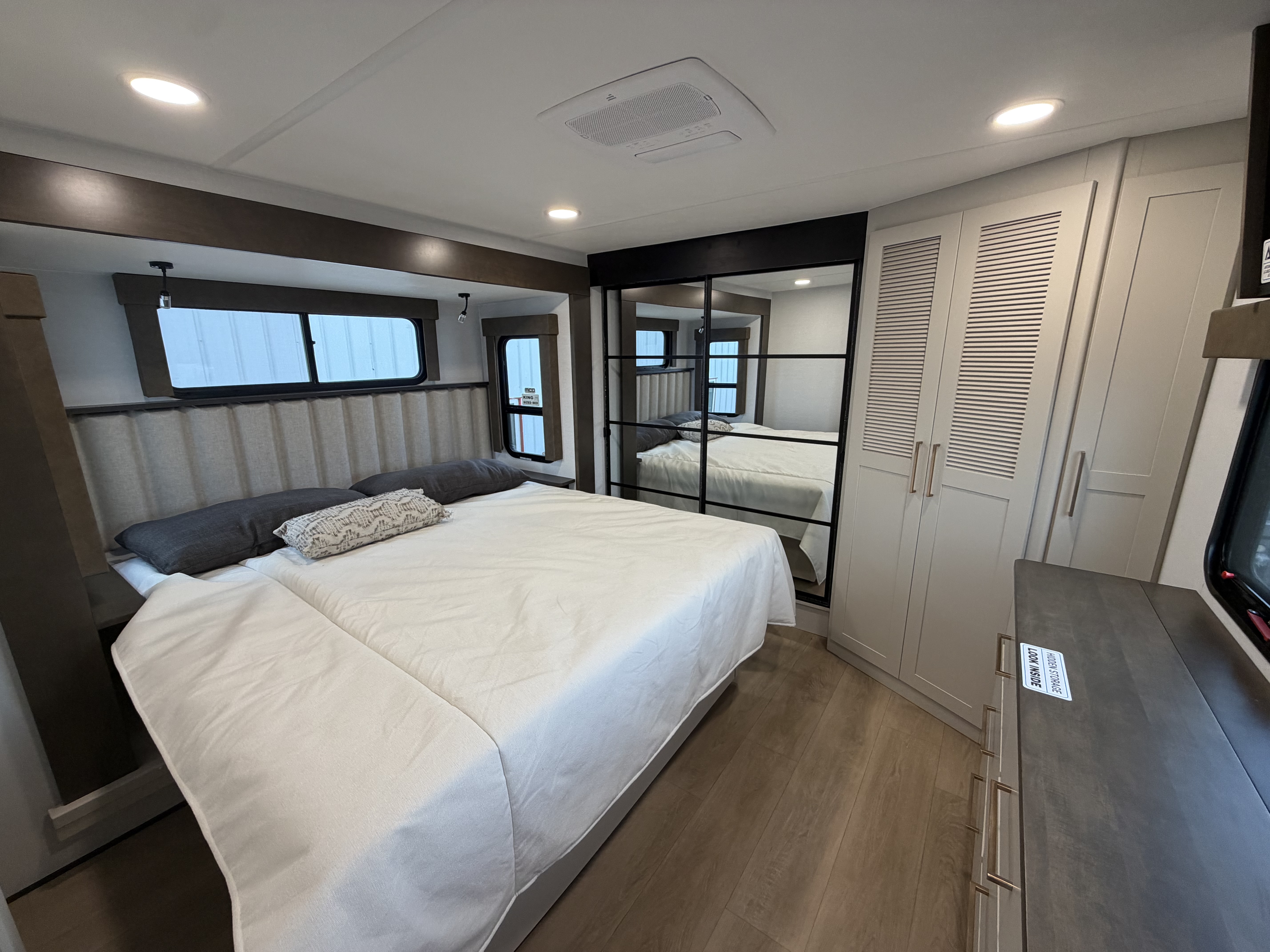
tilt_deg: -13.3
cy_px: 476
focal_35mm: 14
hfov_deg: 102.1
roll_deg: +0.1
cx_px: 635
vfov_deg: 85.7
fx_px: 514
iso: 160
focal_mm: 2.22
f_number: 2.2
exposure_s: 1/81
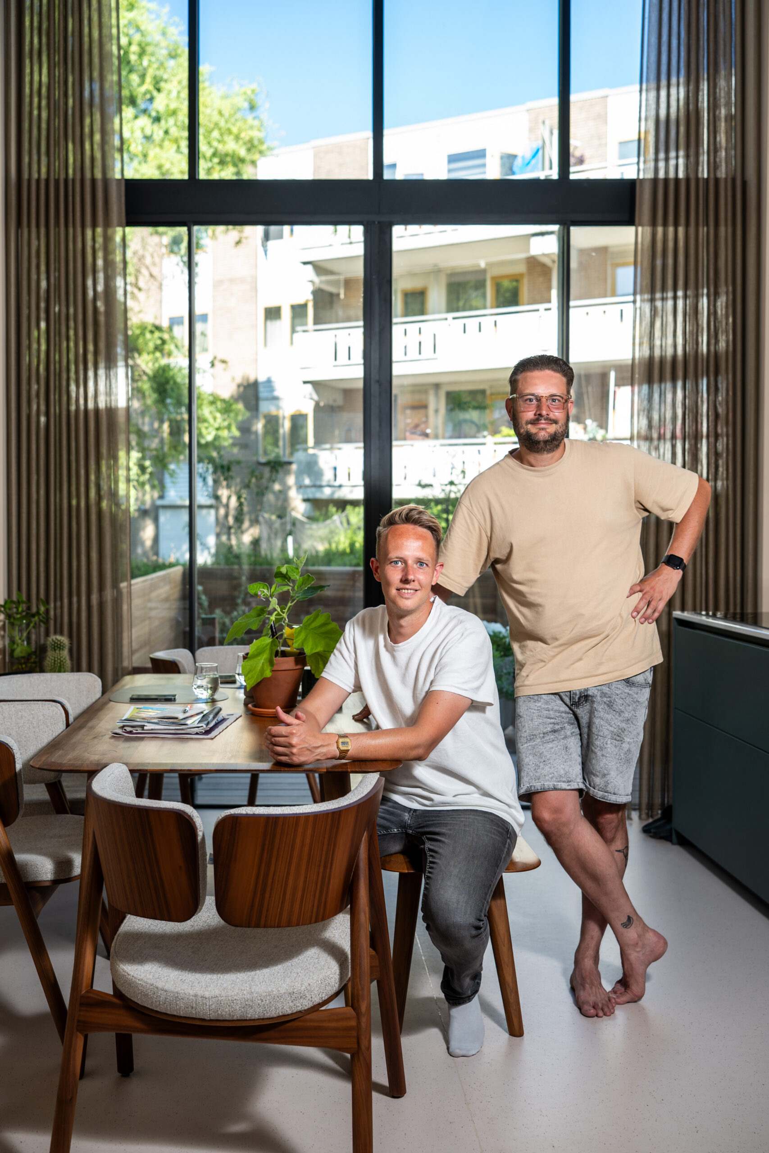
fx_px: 1121
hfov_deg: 37.9
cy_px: 576
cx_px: 384
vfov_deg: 54.4
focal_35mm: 35
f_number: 3.2
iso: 100
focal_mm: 35
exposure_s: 1/160
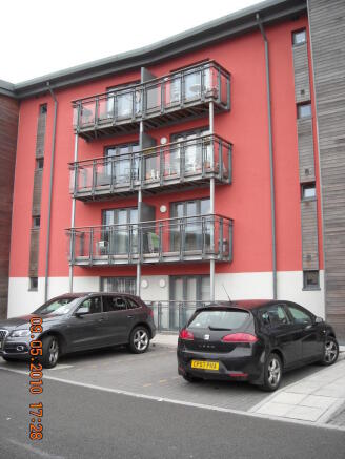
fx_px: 465
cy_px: 230
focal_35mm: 35
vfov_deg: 52.6
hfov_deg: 40.7
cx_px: 172
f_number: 2.8
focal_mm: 5.7
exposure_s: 1/250
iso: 87
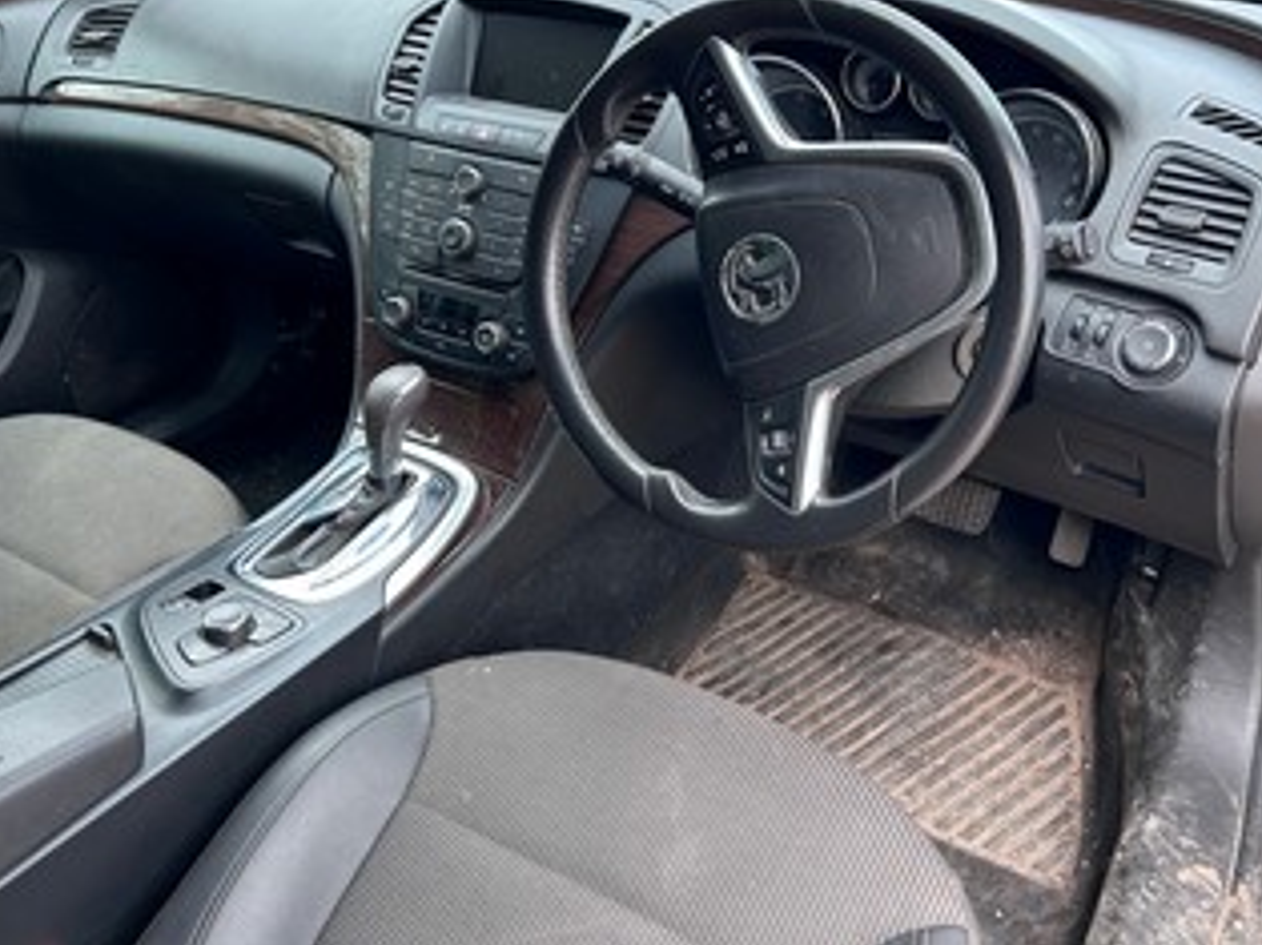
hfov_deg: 61.6
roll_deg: +1.2
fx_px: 1056
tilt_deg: -31.1
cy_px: 426
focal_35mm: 29
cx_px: 691
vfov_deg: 48.1
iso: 50
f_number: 1.5
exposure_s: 1/121
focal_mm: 5.7
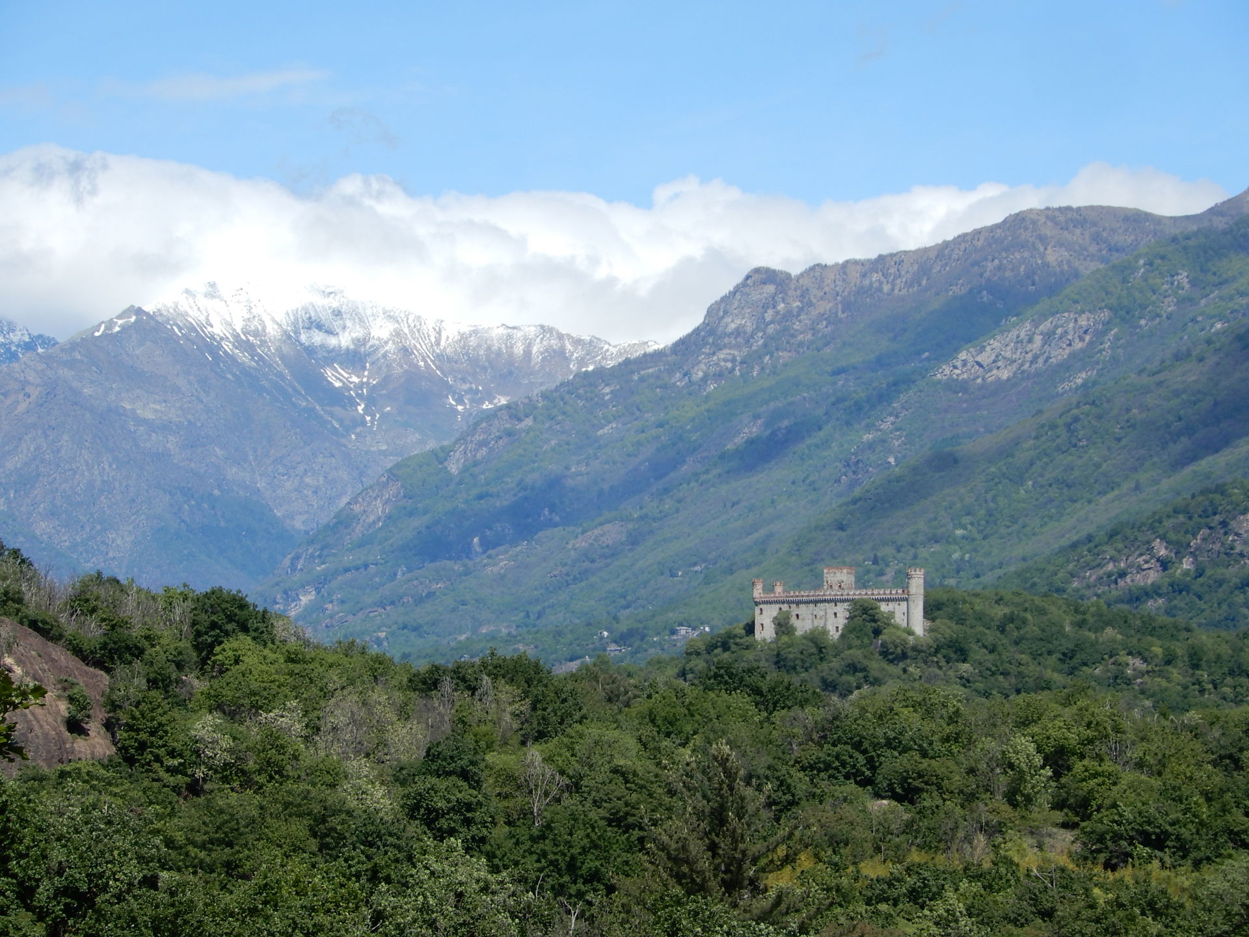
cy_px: 468
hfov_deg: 13.2
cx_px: 624
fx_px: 5412
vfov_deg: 9.9
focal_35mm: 150
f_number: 5.6
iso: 80
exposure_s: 1/500
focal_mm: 26.8
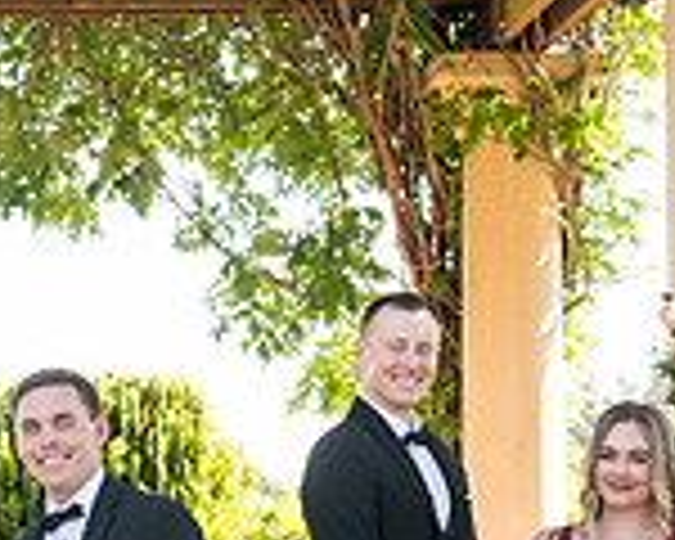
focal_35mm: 156
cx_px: 111
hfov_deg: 12.3
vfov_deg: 9.8
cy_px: 641
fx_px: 3116
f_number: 6.3
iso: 1600
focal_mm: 35
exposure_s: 1/320
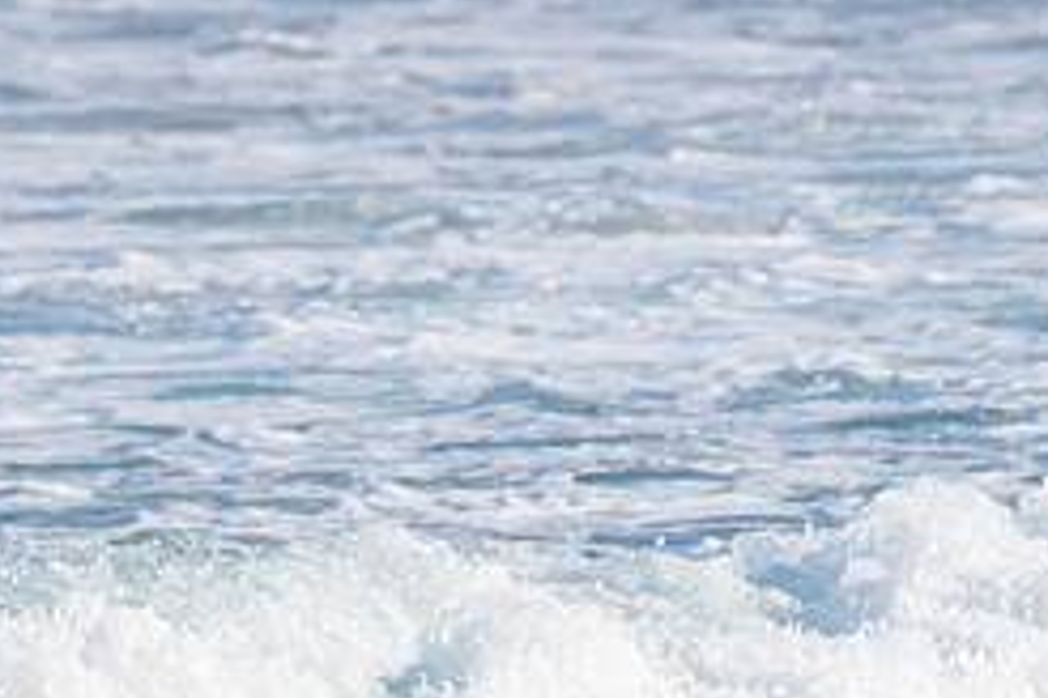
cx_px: -240
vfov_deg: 1.0
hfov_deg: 1.4
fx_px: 42004
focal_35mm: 1443
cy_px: 565
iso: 140
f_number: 5.6
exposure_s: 1/2000
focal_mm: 500
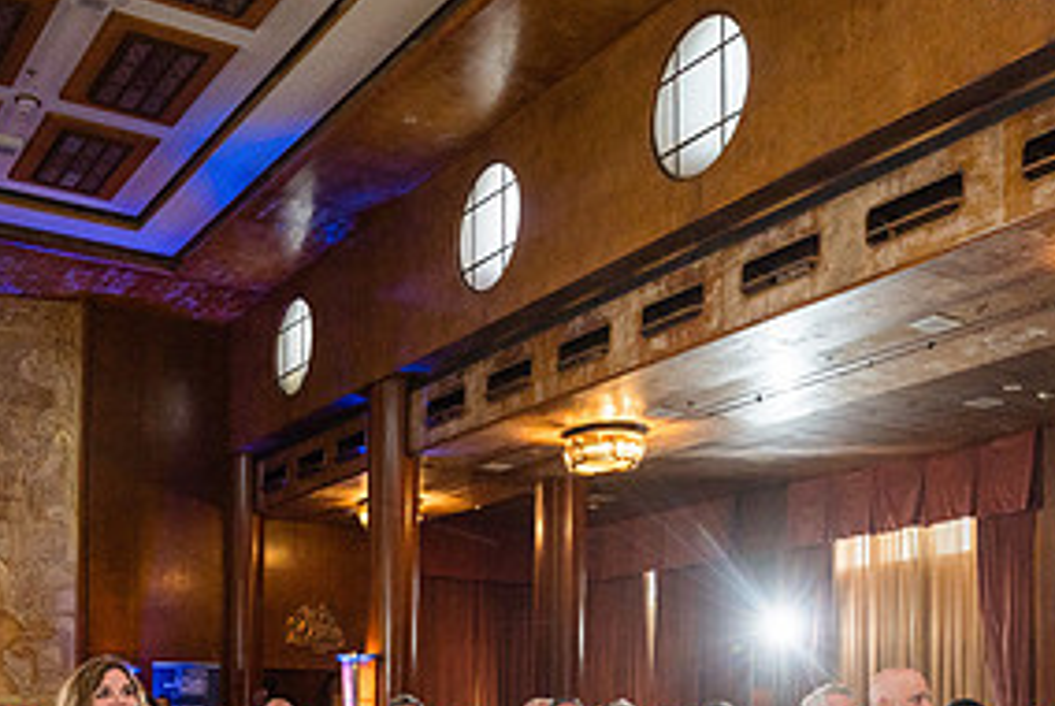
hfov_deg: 40.2
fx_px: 1437
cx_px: 617
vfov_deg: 26.2
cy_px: 704
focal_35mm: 49
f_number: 4
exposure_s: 1/160
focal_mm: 24
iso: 2500
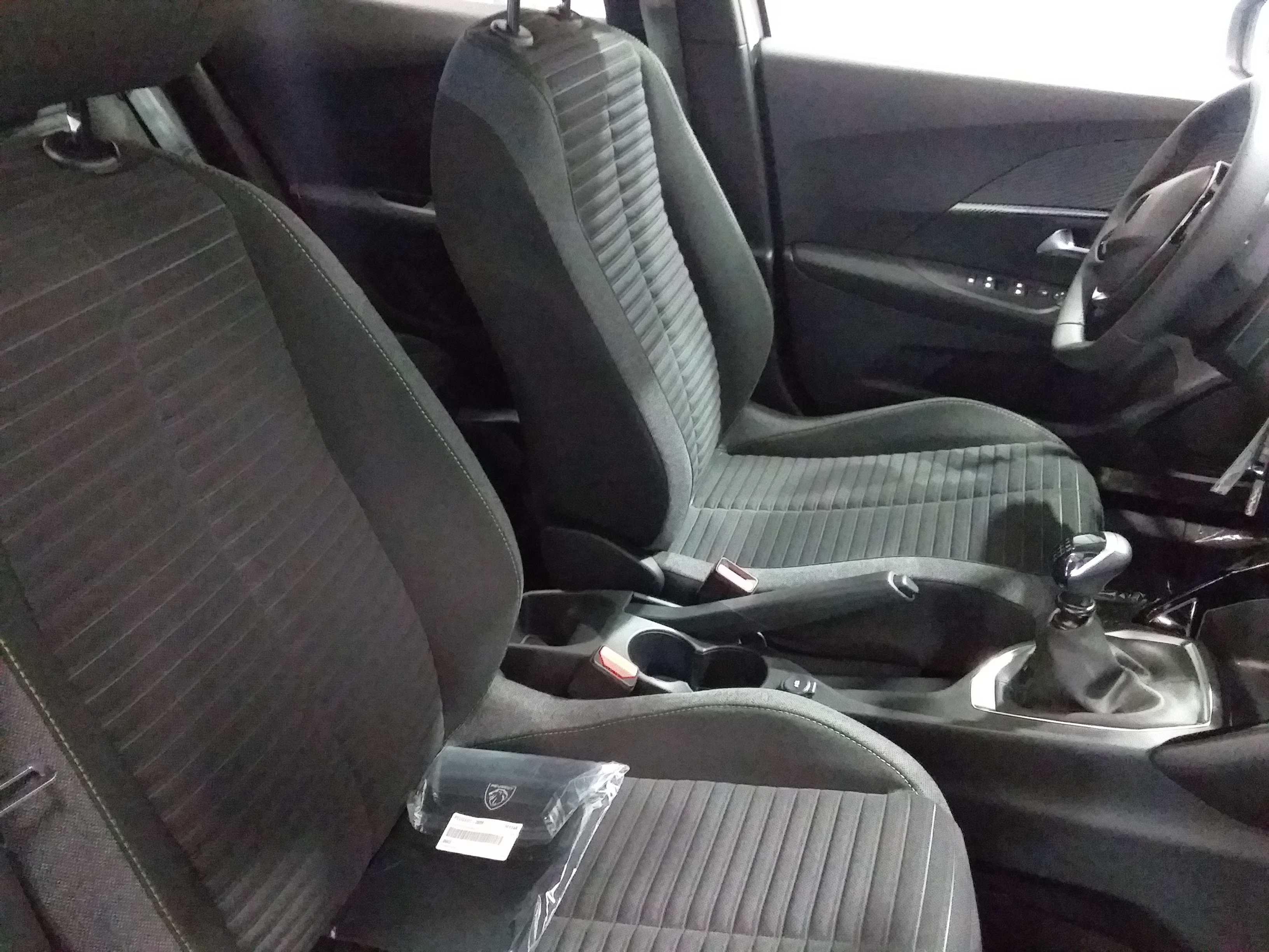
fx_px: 1026
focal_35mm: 28
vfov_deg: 49.7
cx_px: 634
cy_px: 476
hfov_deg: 63.4
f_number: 1.9
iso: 1000
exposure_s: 1/17
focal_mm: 2.91
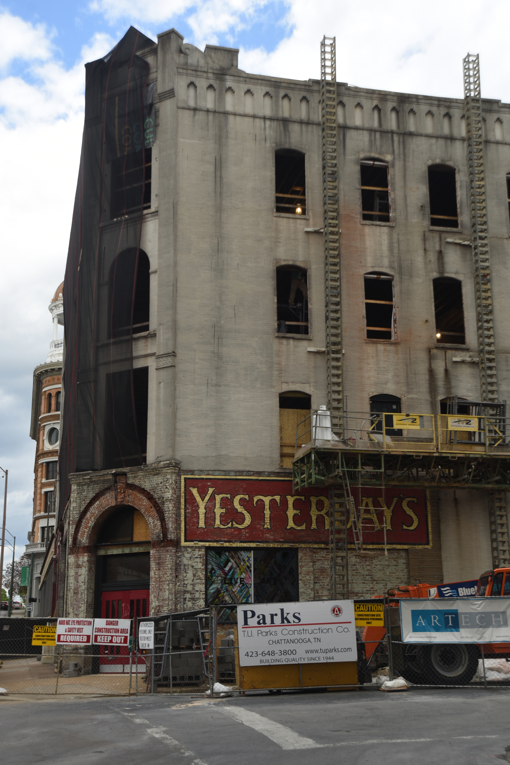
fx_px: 955
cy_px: 382
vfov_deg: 43.6
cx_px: 255
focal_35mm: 45
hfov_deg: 29.9
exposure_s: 1/320
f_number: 4.5
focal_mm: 45
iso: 100
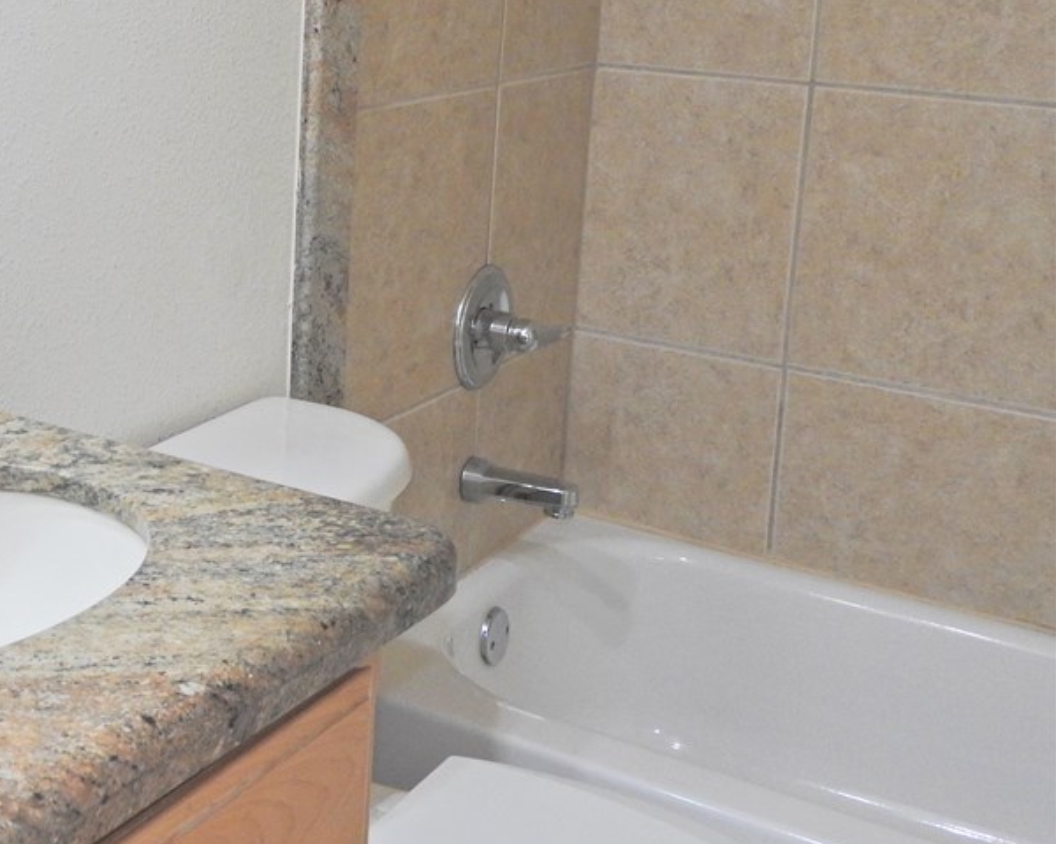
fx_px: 1719
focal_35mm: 55
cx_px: 157
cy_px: 188
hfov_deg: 32.8
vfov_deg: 27.2
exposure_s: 1/30
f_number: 3.6
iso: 400
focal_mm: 5.9
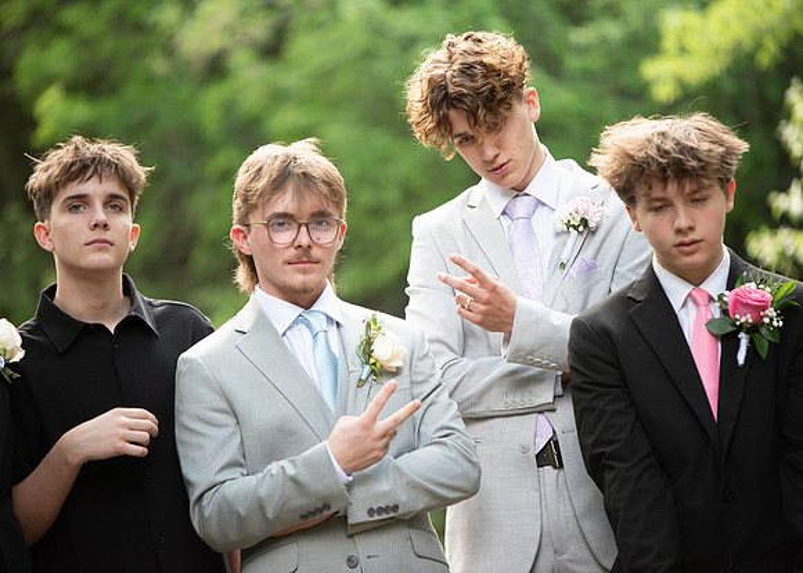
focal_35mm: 204
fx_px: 4655
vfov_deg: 7.0
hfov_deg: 9.9
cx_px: 402
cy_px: 286
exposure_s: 1/1000
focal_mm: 195
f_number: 2.8
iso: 800
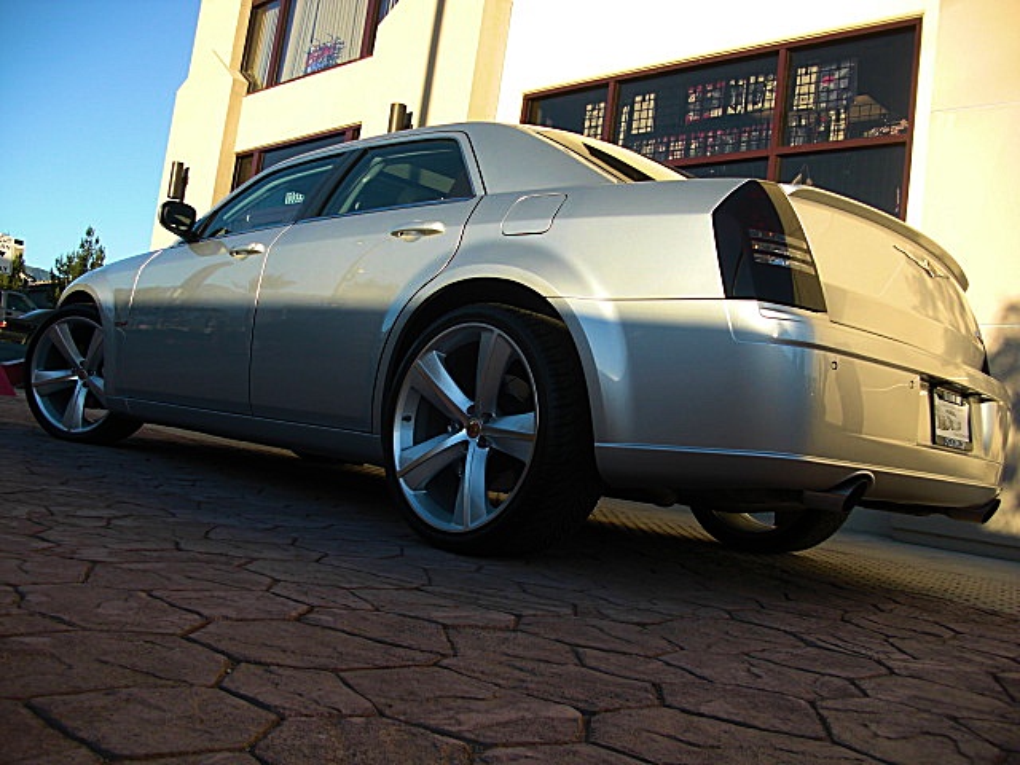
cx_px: 510
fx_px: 1061
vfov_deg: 39.7
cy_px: 382
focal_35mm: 36
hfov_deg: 51.4
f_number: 2.8
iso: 50
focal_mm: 6.3
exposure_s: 1/400
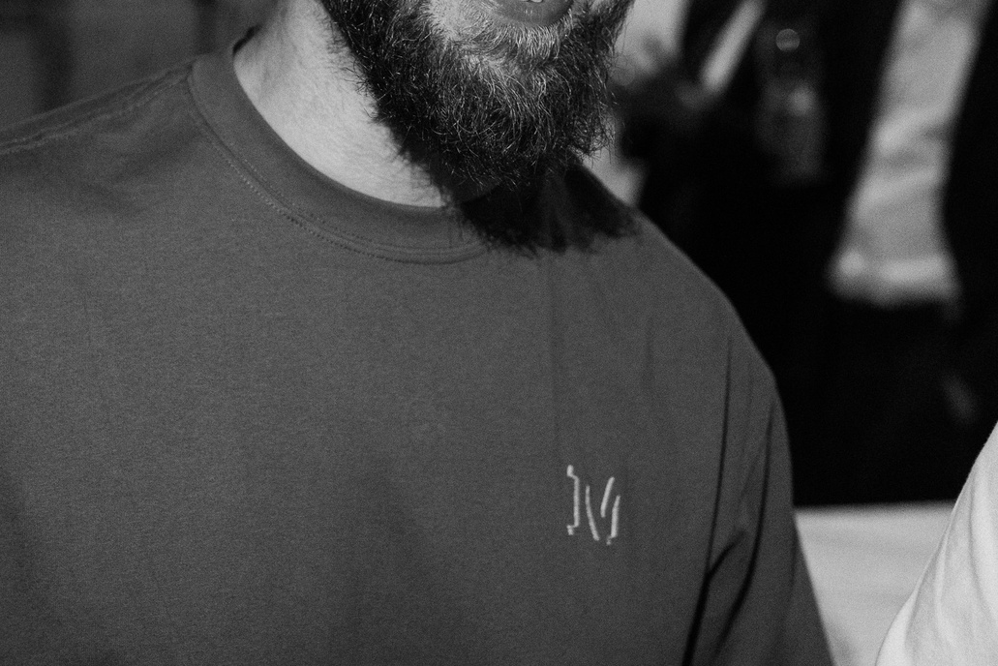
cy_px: -3
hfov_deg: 22.4
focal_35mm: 91
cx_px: 469
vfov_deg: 14.8
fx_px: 2523
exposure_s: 1/200
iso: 1600
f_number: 2.5
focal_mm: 35
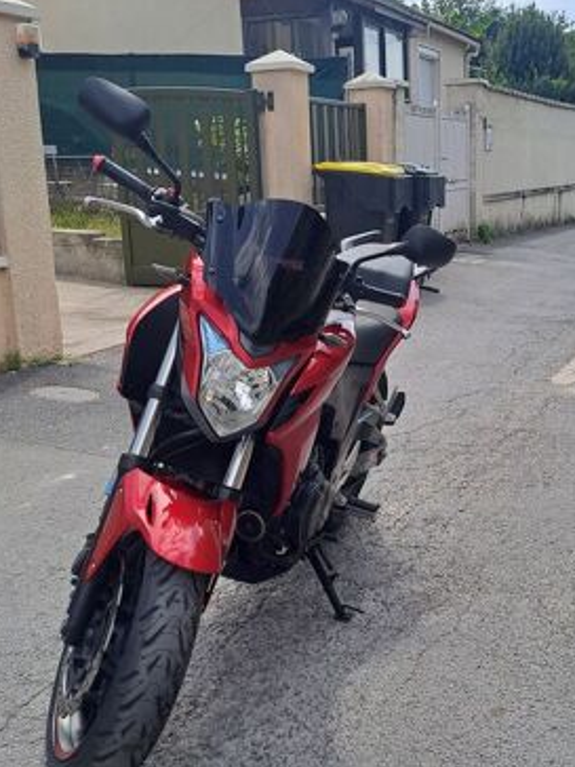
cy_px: 381
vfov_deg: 42.9
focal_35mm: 44
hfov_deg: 32.8
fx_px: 975
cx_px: 324
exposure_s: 1/1548
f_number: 1.8
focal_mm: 4.65
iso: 32
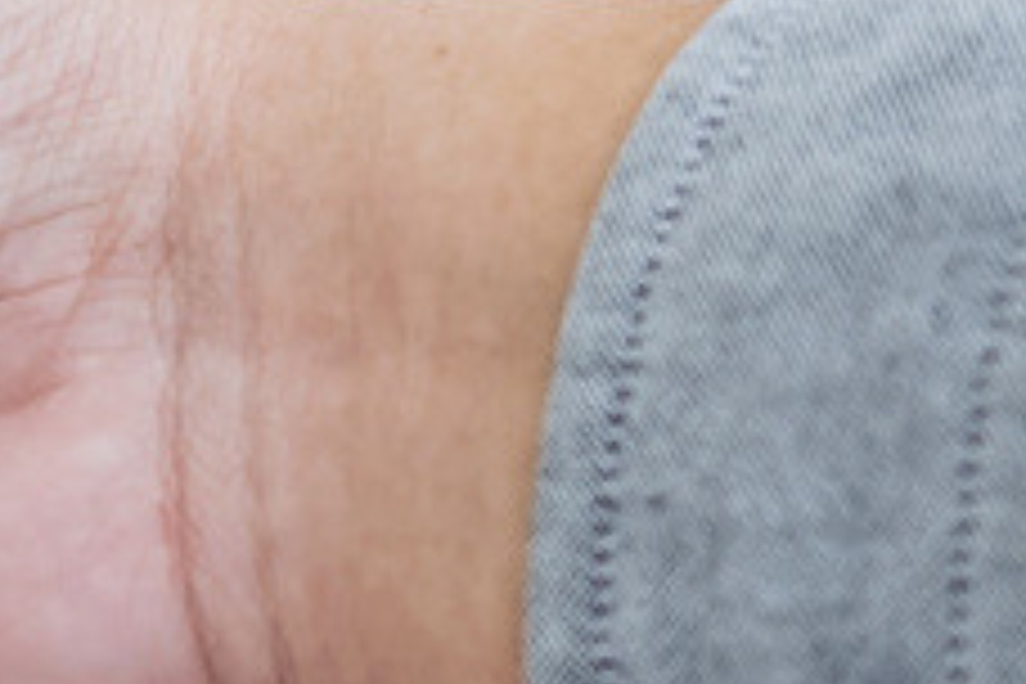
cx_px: -414
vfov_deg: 4.2
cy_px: 965
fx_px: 9290
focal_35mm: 326
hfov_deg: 6.3
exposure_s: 1/160
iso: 200
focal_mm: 35
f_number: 2.8
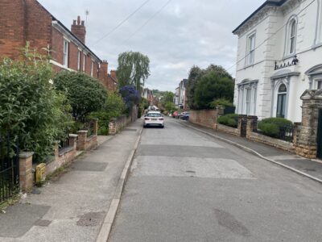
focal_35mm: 26
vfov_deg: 53.1
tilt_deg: -4.1
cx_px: 161
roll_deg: -3.8
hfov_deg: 67.3
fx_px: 242
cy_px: 121
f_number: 1.8
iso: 100
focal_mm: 4.25
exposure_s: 1/121
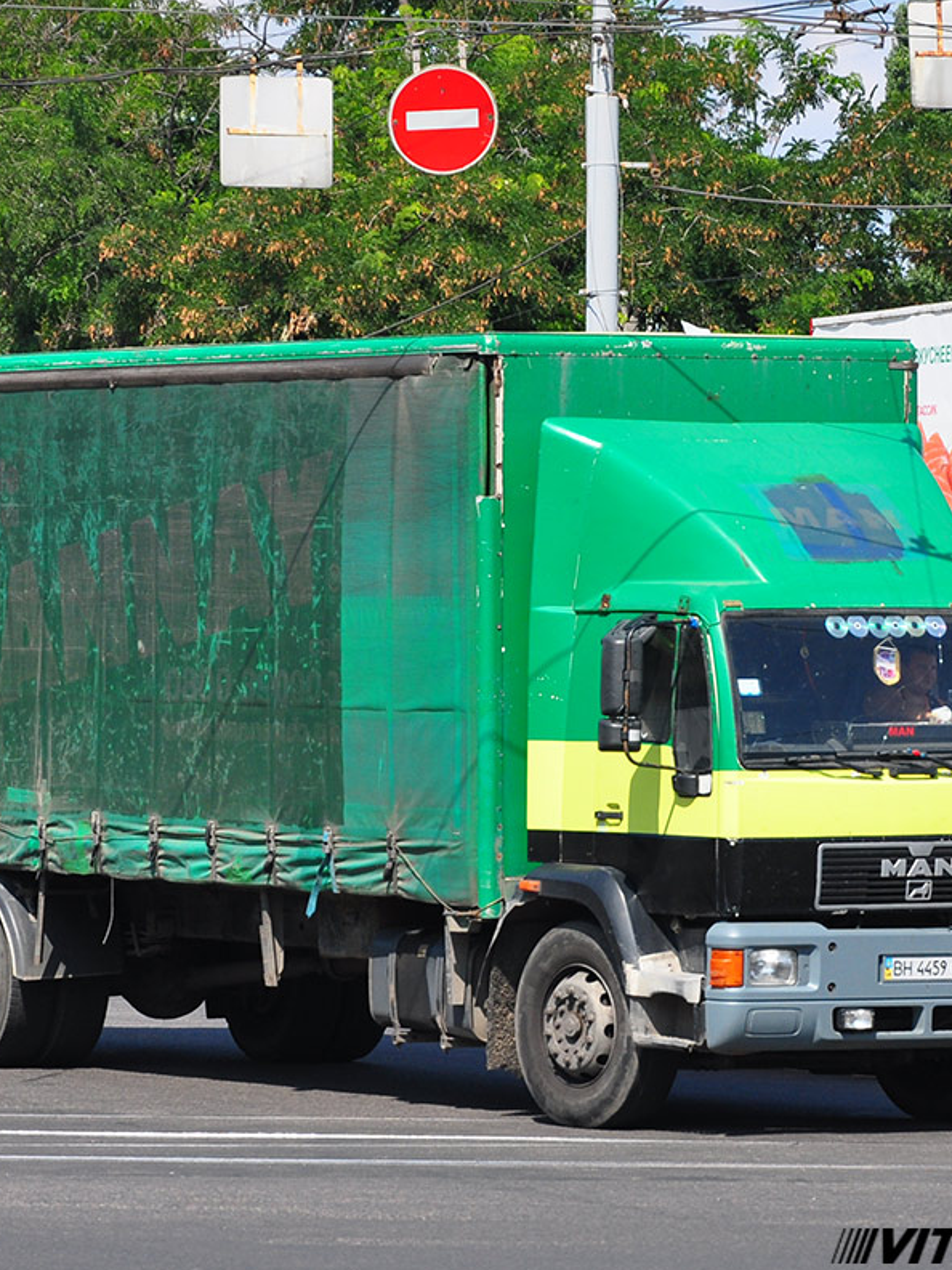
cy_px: 636
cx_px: 514
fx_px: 6004
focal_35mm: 164
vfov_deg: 12.1
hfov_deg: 9.1
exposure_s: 1/800
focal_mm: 75
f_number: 7.1
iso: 320
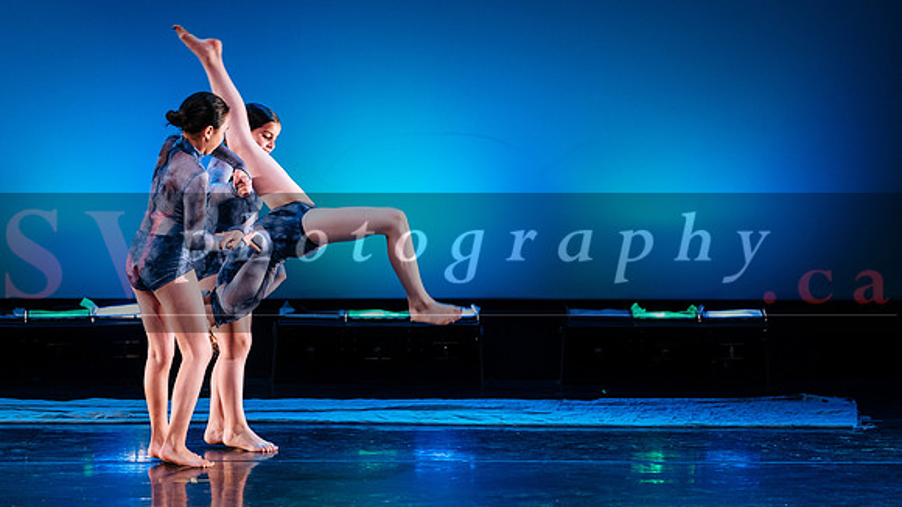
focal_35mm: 186
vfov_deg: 6.5
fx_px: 4454
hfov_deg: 11.6
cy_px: 223
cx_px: 450
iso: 1250
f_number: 2.8
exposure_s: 1/500
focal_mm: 174
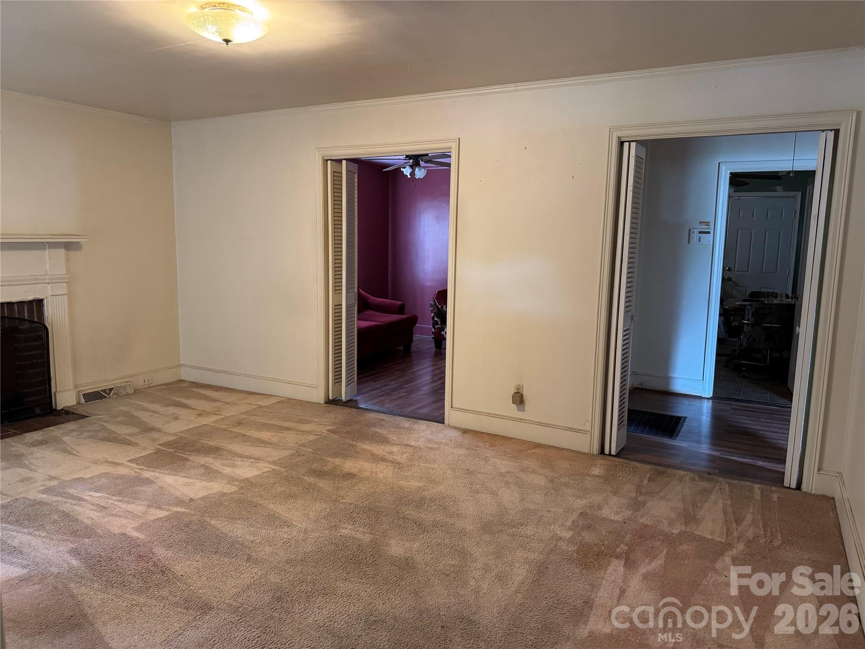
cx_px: 432
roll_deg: -1.4
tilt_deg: -9.0
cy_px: 324
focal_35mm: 24
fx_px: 600
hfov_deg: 71.6
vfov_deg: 56.8
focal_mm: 6.76
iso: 640
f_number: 1.78
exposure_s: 1/40
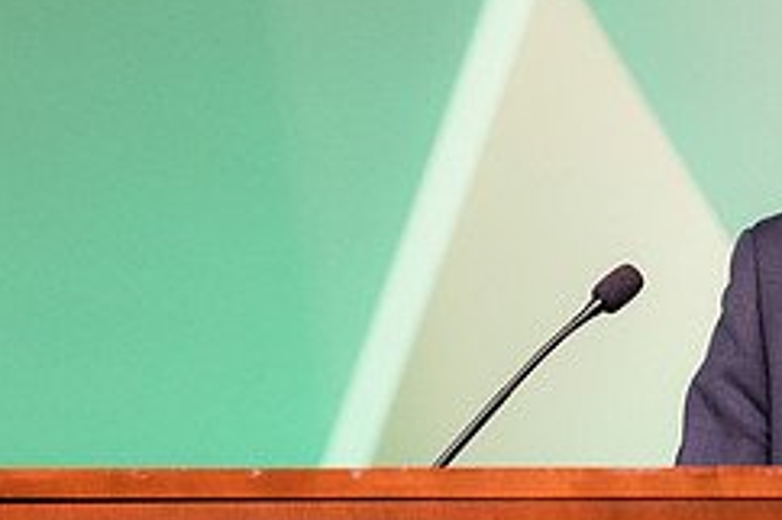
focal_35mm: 498
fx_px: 10810
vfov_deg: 2.8
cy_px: 191
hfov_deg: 4.1
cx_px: 821
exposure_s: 1/200
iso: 1400
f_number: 3.5
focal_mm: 139
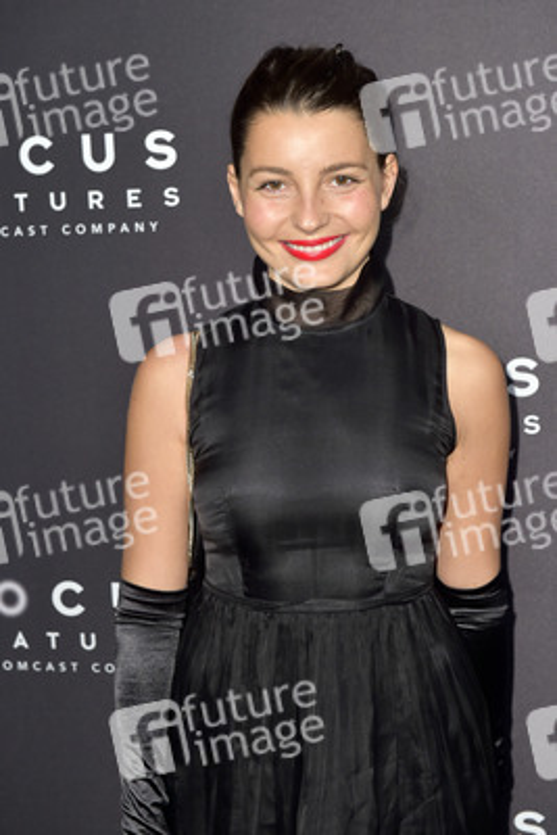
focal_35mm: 66
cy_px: 418
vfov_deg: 30.5
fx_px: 1530
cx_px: 278
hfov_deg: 20.6
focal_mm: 66
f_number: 6.3
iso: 500
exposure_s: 1/320
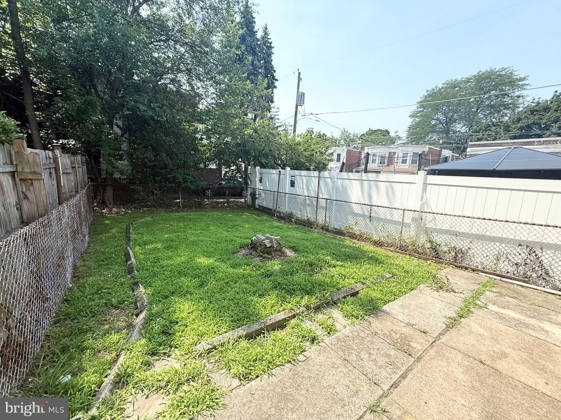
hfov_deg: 102.1
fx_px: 227
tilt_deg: -10.4
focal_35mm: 14
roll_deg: -2.6
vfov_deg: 85.7
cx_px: 280
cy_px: 210
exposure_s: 1/864
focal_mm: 2.22
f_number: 2.2
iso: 64
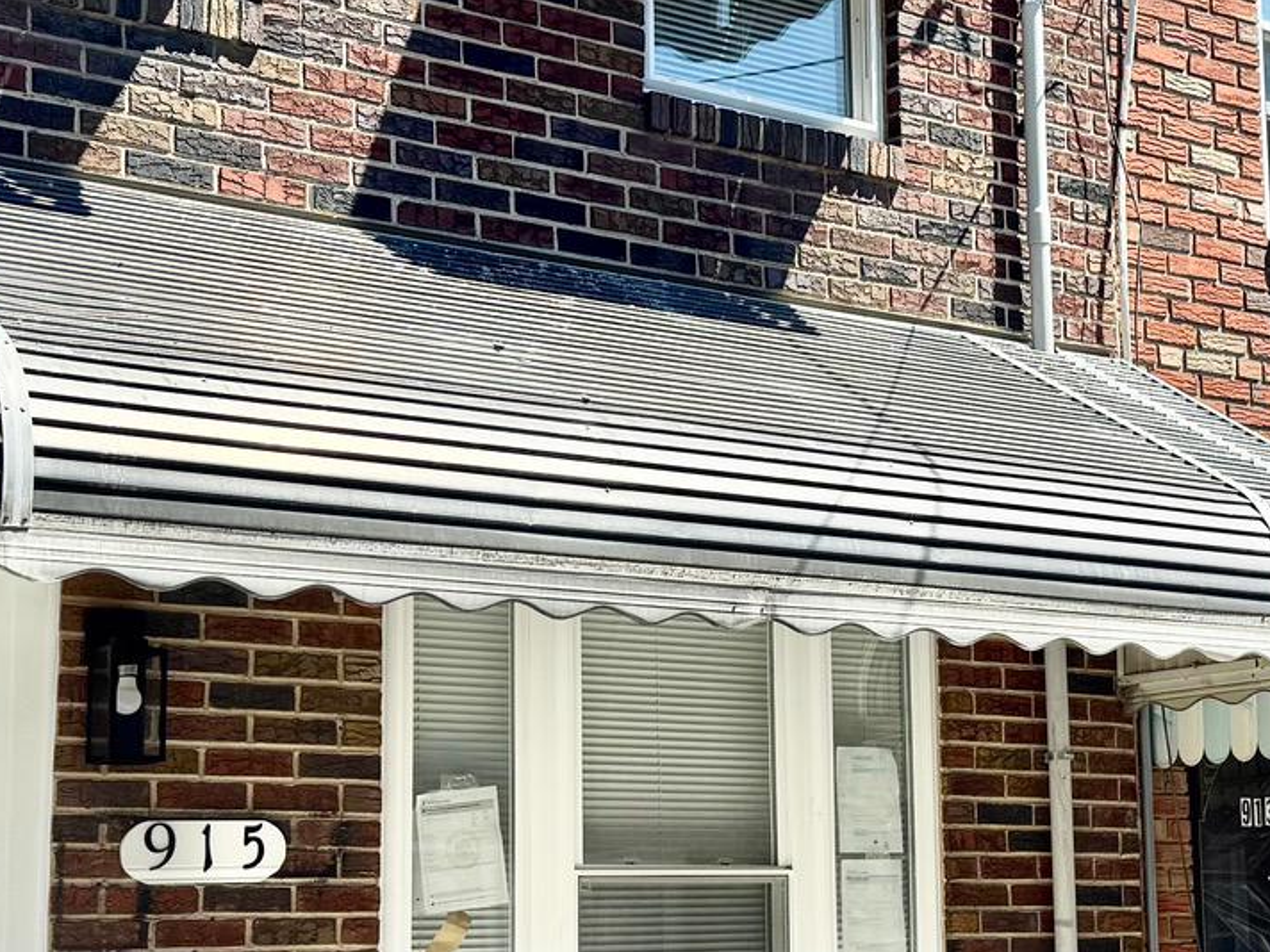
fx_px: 2531
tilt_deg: +6.8
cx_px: 833
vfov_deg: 21.3
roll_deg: +1.7
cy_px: 597
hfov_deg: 28.0
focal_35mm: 69
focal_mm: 6.76
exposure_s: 1/3096
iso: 80
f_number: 1.78
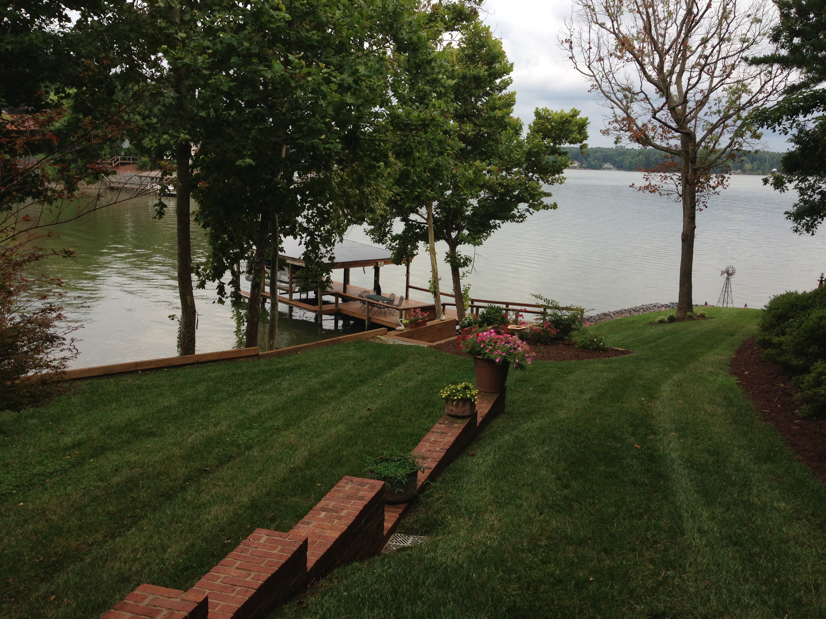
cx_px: 413
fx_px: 787
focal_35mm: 33
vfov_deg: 42.9
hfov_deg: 55.4
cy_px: 310
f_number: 2.4
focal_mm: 4.13
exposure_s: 1/536
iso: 50
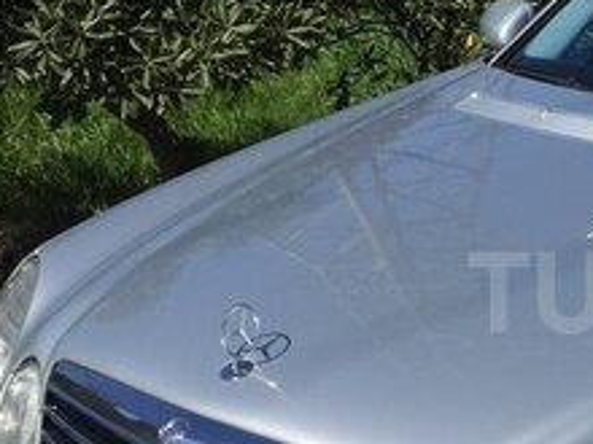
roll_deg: -1.6
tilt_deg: -19.8
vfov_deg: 16.9
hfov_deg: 20.7
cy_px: 292
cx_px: 744
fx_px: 1490
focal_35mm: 87
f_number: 2.2
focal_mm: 4.15
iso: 32
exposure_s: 1/3300
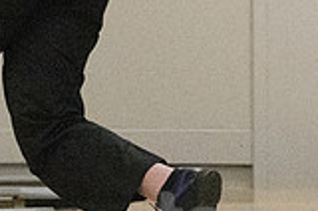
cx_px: -62
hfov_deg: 3.4
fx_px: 5281
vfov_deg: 2.3
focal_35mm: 599
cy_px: -16
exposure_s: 1/1250
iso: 10000
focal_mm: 110
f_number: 4
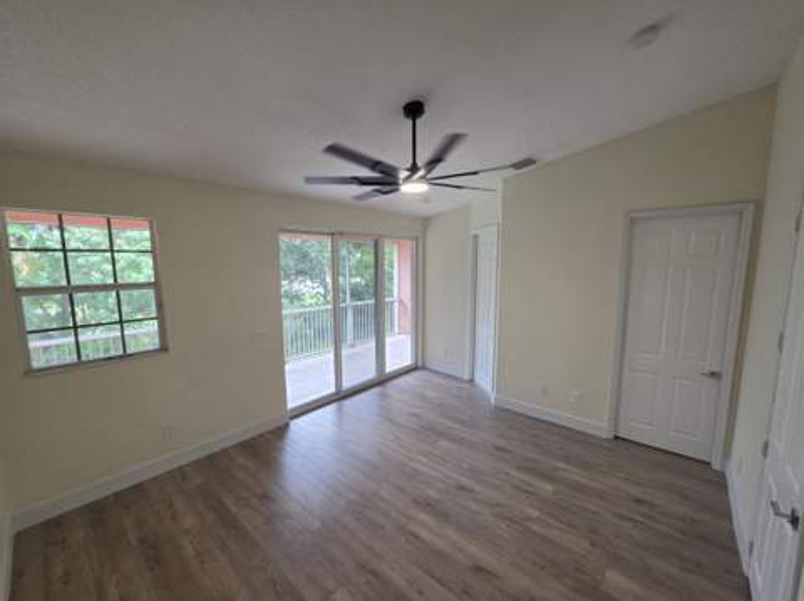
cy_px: 300
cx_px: 402
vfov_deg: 89.8
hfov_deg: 106.2
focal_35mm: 13
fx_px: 302
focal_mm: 2.2
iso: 320
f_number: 1.9
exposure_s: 1/359
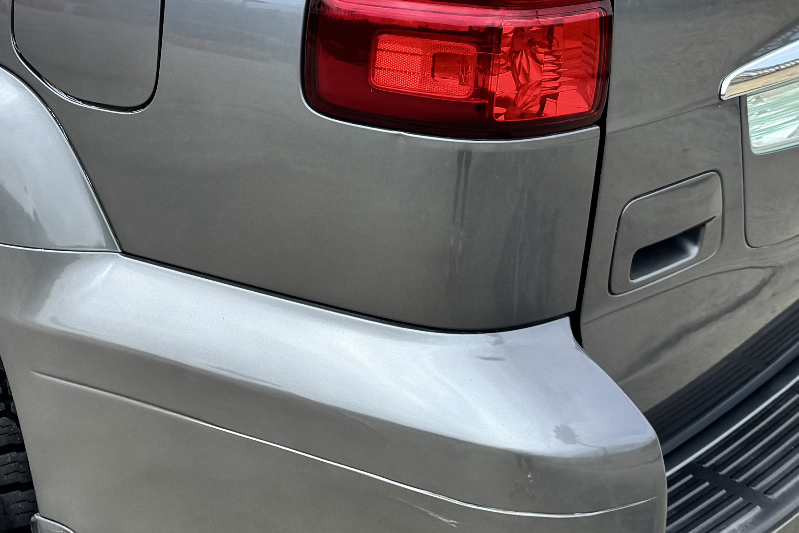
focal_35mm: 69
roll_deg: -0.2
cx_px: 69
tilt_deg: -15.7
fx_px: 1532
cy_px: 29
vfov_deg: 19.3
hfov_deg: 28.1
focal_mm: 6.76
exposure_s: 1/3096
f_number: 1.78
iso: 80
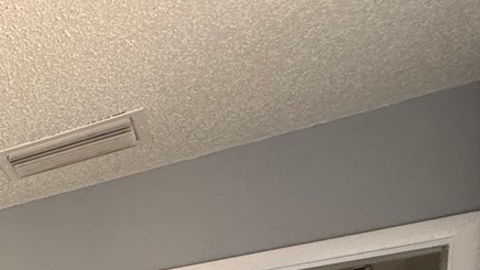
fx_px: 713
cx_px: -314
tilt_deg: -6.6
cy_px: 573
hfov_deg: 24.3
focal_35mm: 56
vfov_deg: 15.8
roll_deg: +2.5
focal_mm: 2.22
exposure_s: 1/99
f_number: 2.2
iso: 160
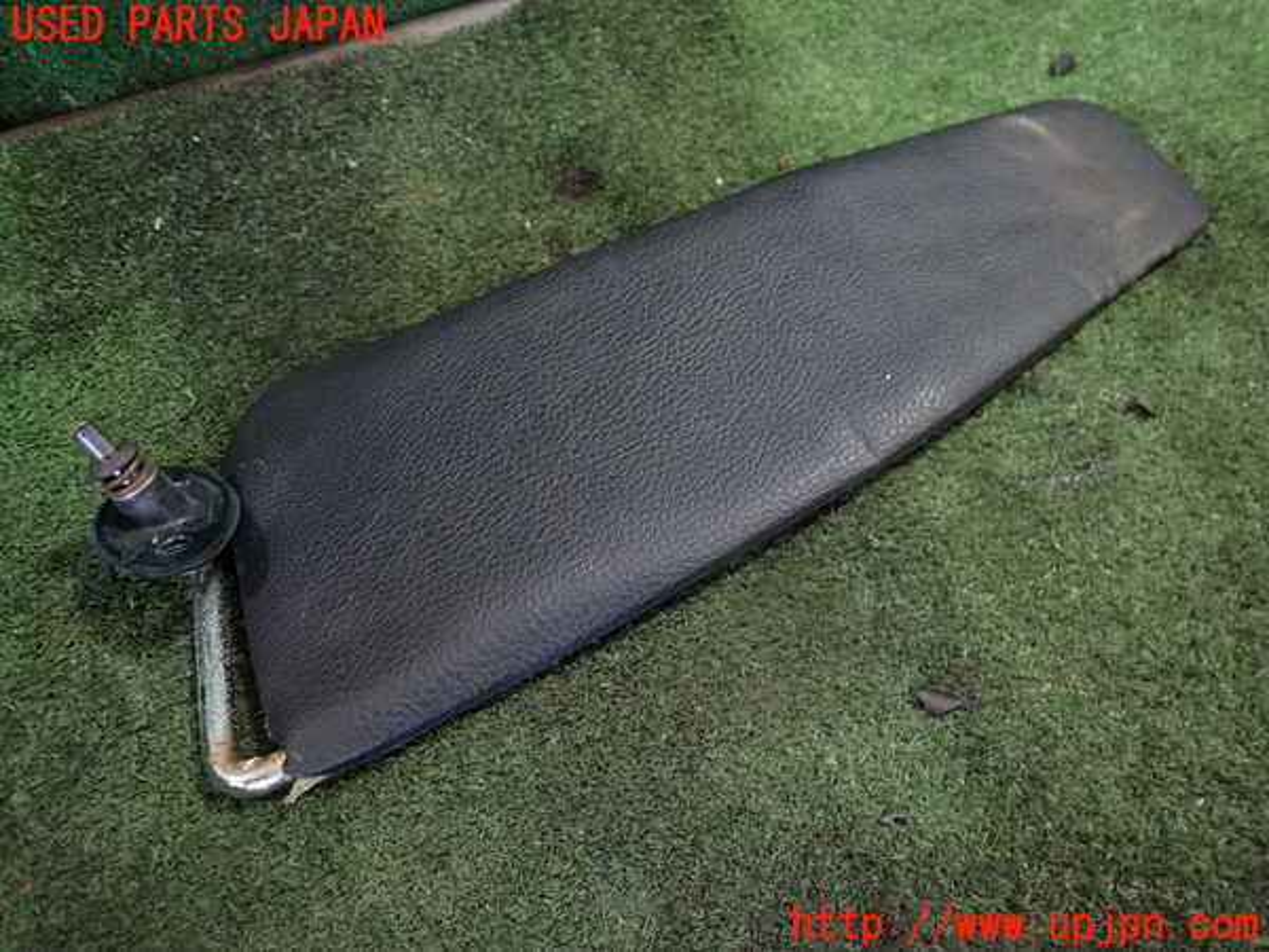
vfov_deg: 54.9
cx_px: 634
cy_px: 476
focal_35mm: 25
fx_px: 916
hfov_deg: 69.4
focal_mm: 4.5
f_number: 2
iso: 200
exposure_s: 1/30
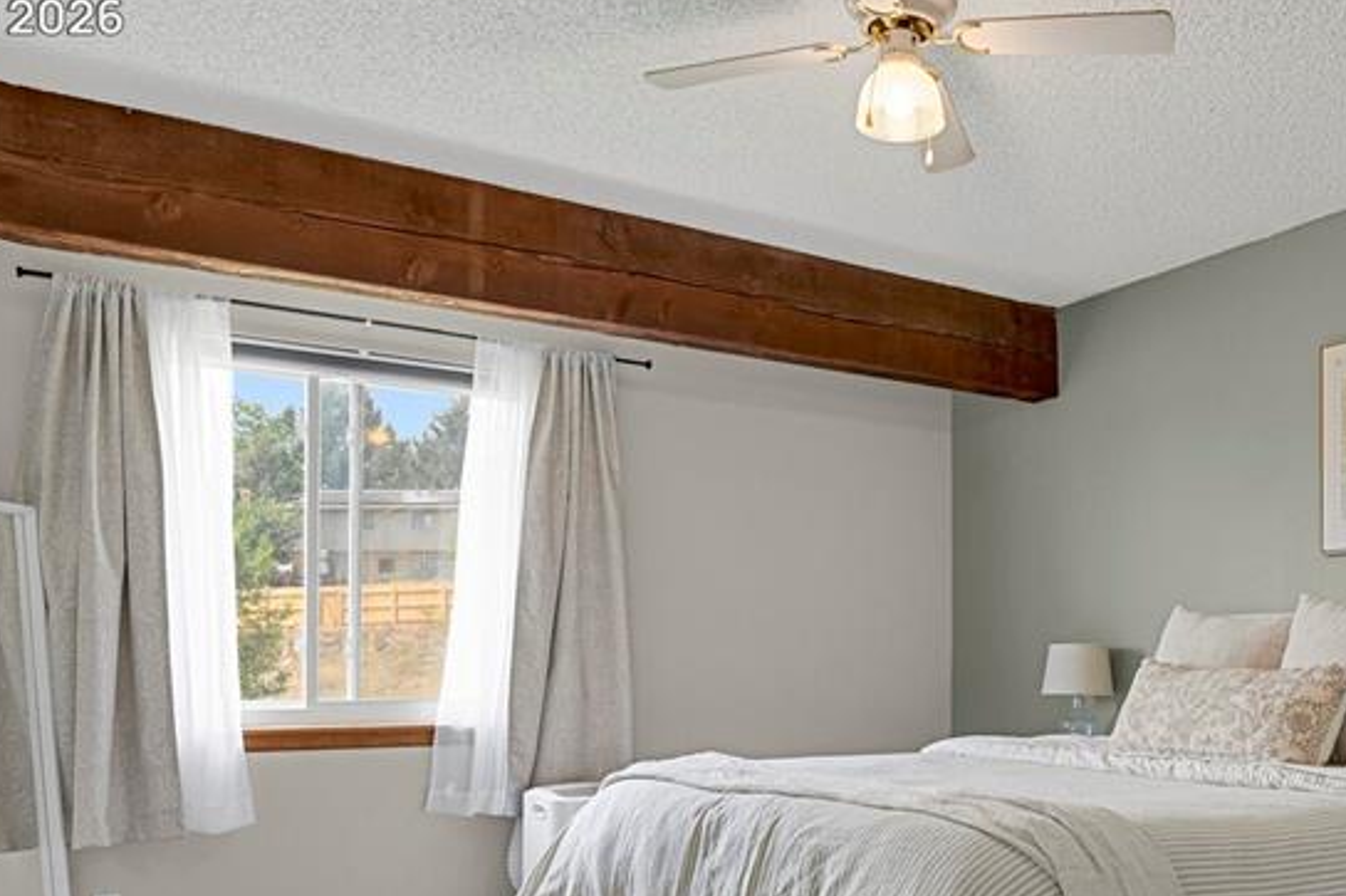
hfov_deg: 57.3
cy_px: 661
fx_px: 1196
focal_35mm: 32
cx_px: 913
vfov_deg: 40.0
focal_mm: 17
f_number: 6.3
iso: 250
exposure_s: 1
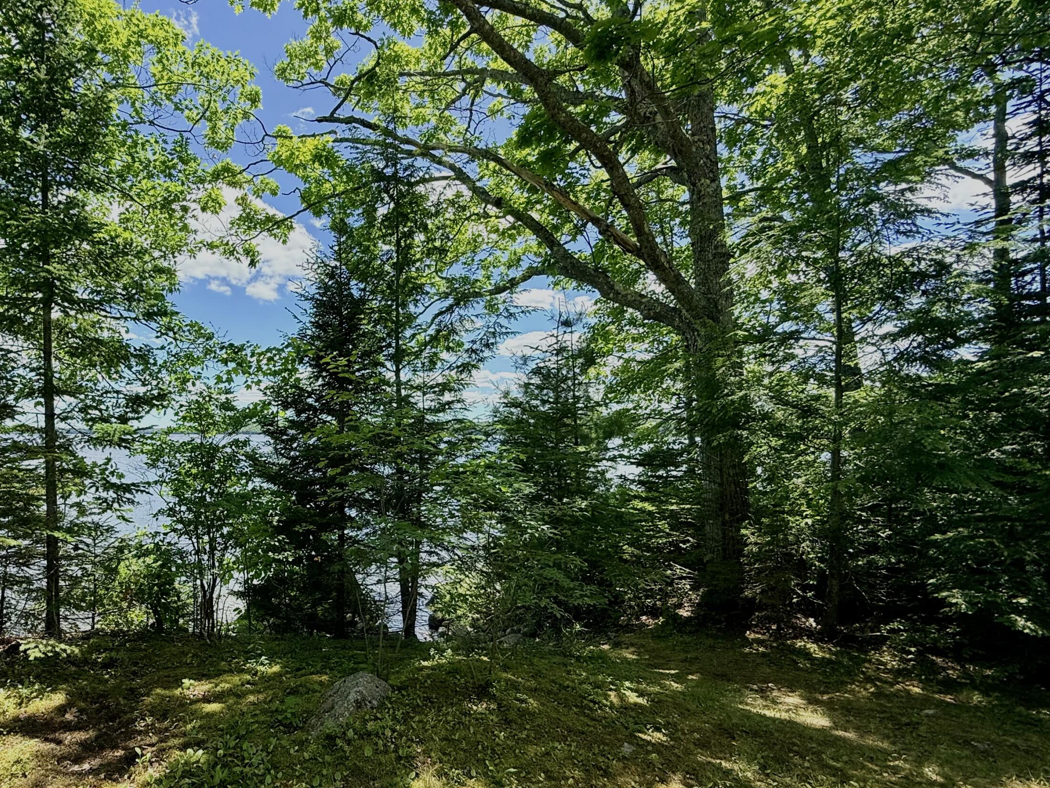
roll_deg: -0.3
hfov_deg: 81.5
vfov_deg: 68.4
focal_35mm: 19
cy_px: 444
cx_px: 341
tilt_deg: -0.4
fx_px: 576
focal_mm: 2.22
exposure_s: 1/901
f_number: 2.2
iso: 64
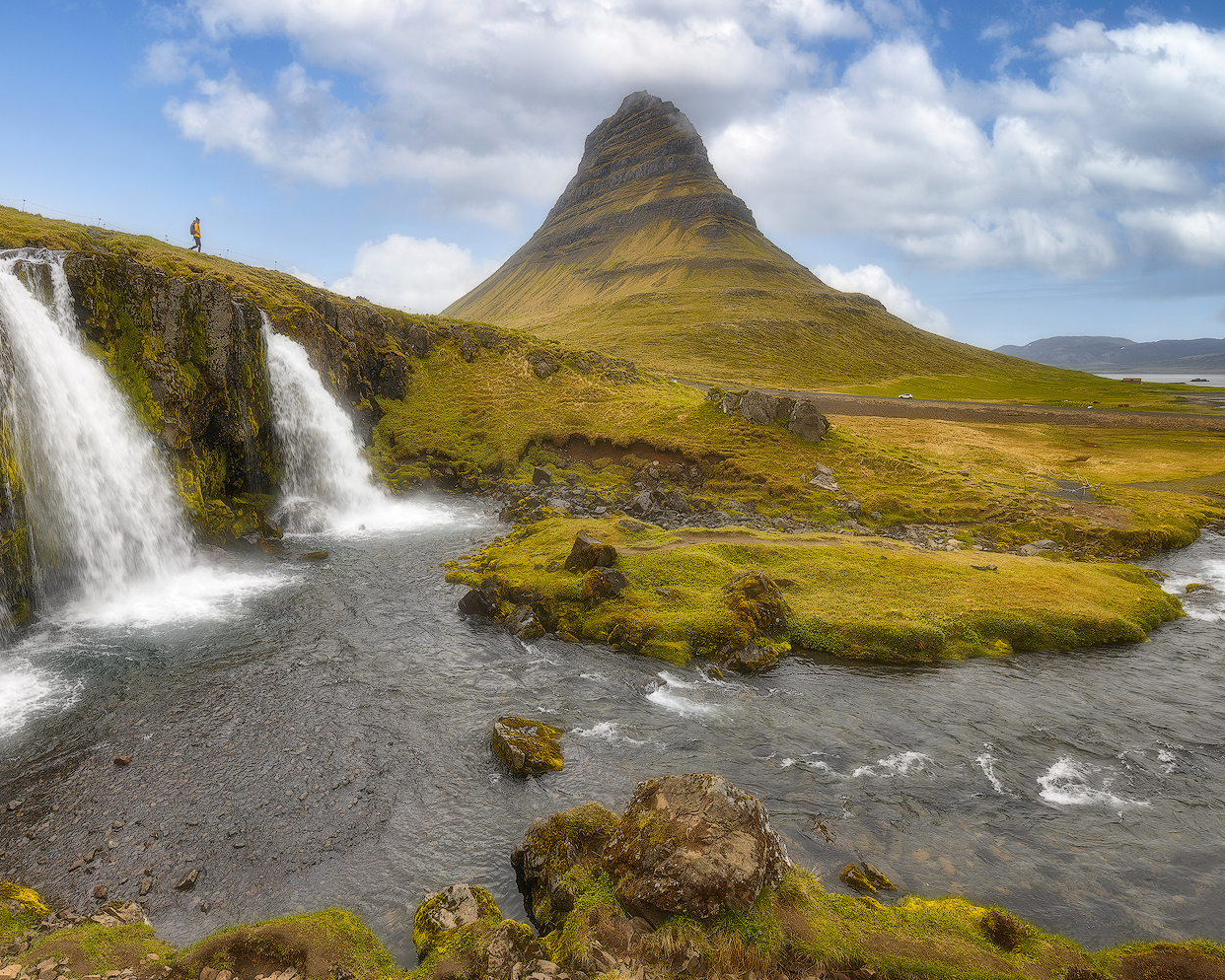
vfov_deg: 77.0
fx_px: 616
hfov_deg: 89.2
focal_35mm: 17
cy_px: 492
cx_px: 540
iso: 64
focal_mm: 15
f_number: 9.5
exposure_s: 1/60
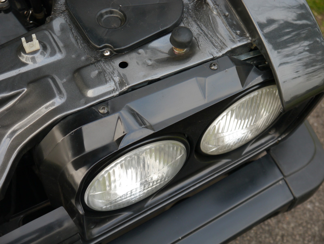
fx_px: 487
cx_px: 162
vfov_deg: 28.1
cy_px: 122
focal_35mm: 52
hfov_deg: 36.8
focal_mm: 26
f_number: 4.7
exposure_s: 1/60
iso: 320
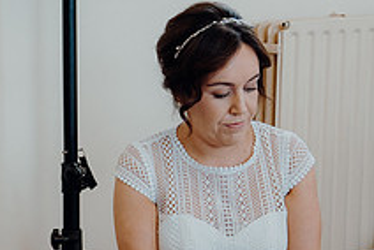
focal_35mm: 123
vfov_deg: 11.0
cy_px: 270
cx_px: -42
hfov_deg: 16.1
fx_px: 1280
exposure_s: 1/200
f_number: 2.8
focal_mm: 30
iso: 800
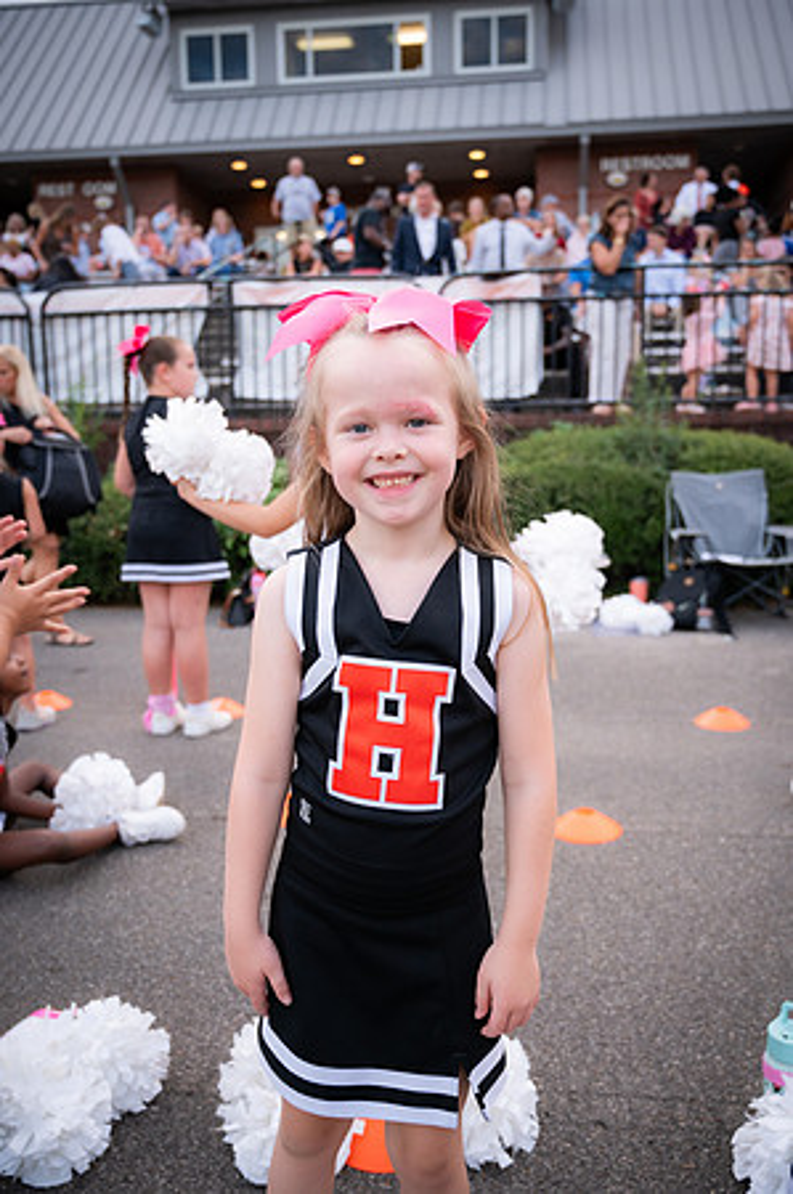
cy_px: 597
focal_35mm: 32
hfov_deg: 40.4
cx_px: 396
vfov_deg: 58.0
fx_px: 1076
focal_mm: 32.5
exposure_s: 1/400
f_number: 4
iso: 640
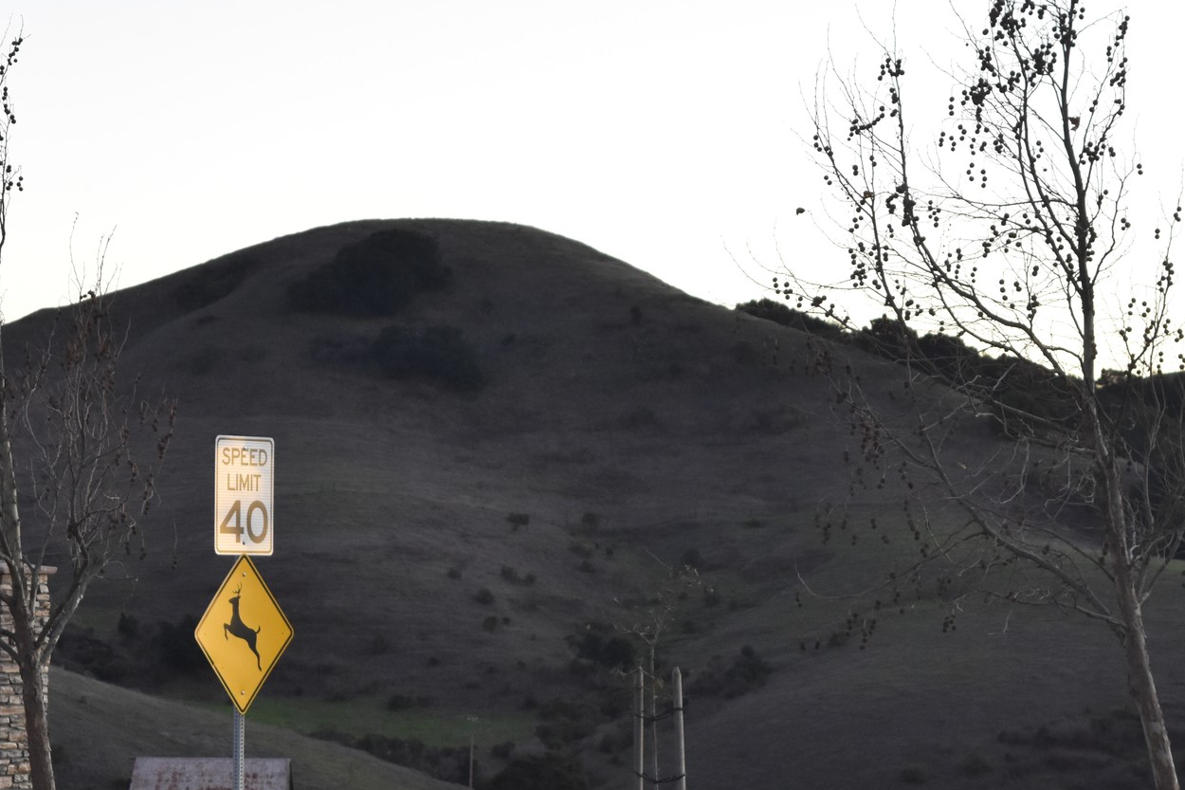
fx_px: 4172
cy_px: 602
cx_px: 380
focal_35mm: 127
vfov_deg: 10.8
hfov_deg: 16.1
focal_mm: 55
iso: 1250
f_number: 5.6
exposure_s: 1/60
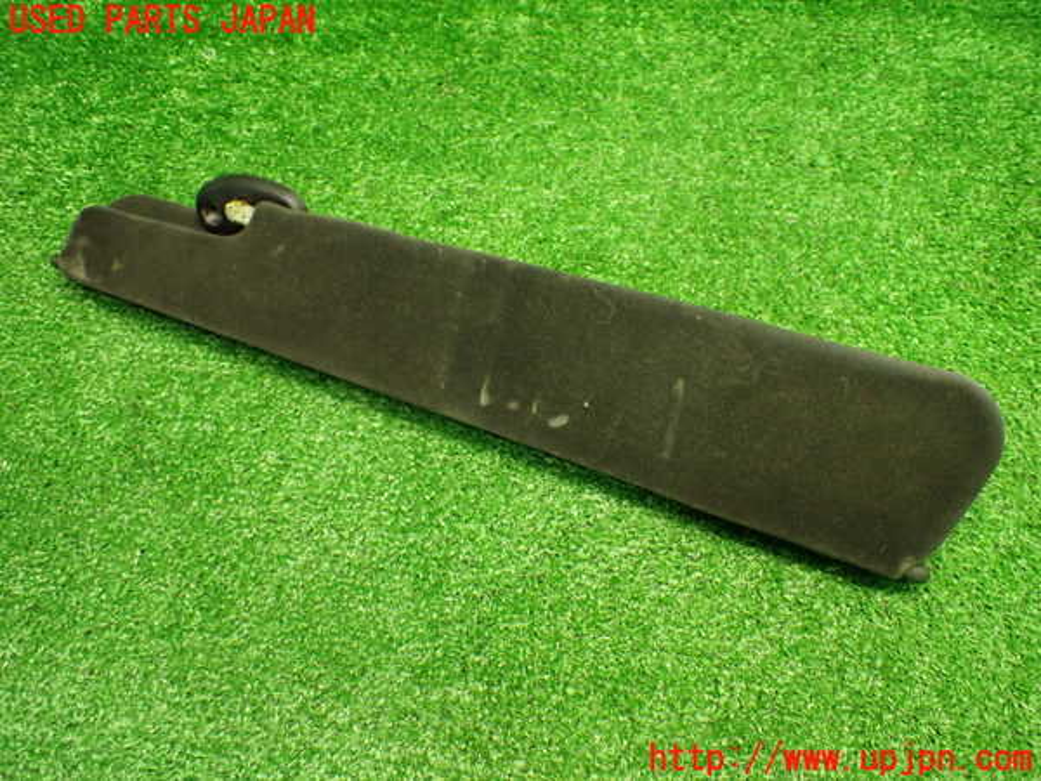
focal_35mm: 30
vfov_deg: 46.8
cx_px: 520
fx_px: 902
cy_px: 390
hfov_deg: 60.0
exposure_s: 1/80
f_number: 2.3
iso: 800
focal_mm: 5.4
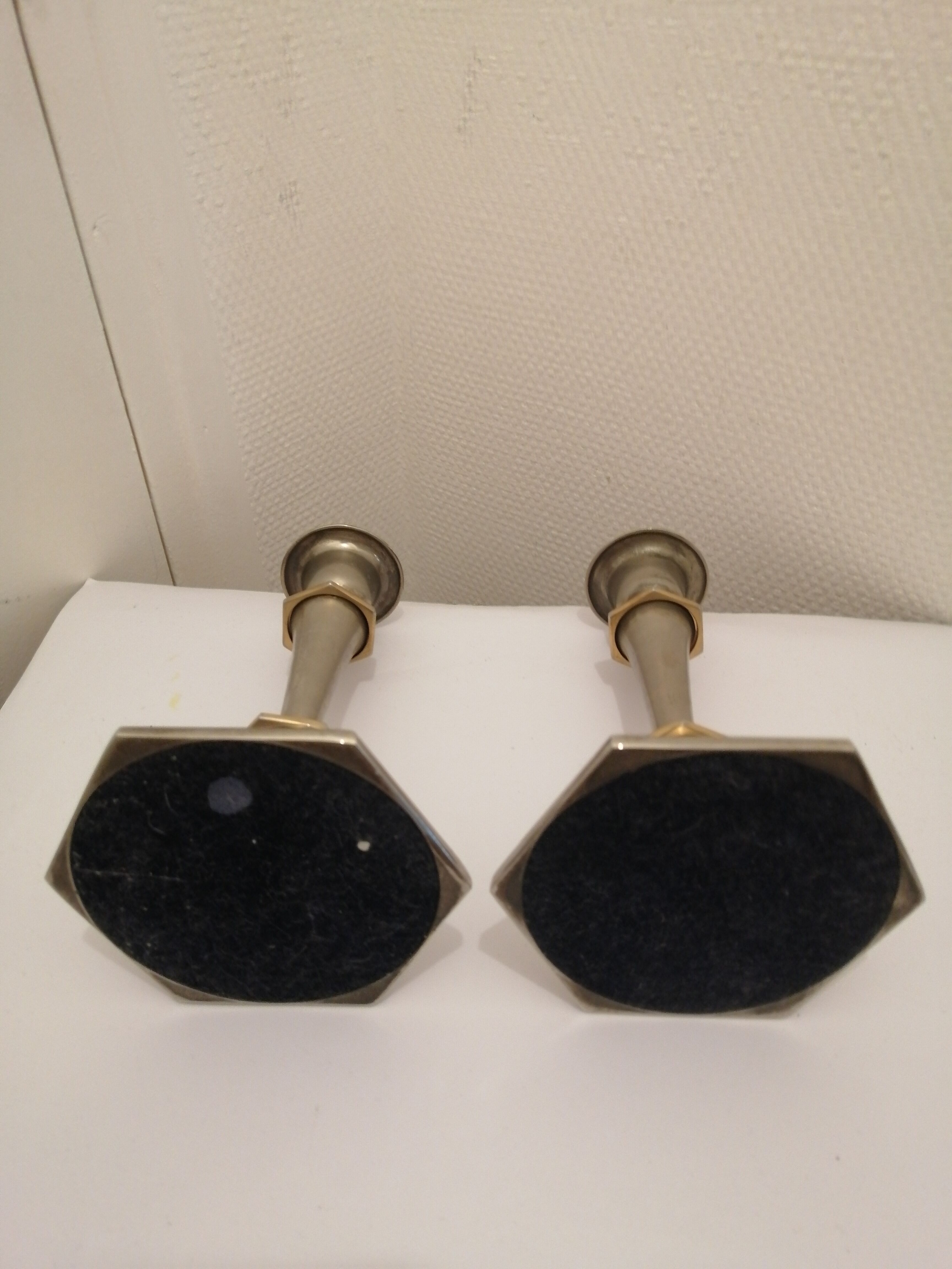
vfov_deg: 67.3
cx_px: 476
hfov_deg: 53.1
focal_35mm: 26
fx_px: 953
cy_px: 634
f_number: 1.8
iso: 320
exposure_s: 1/33.3
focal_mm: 3.96
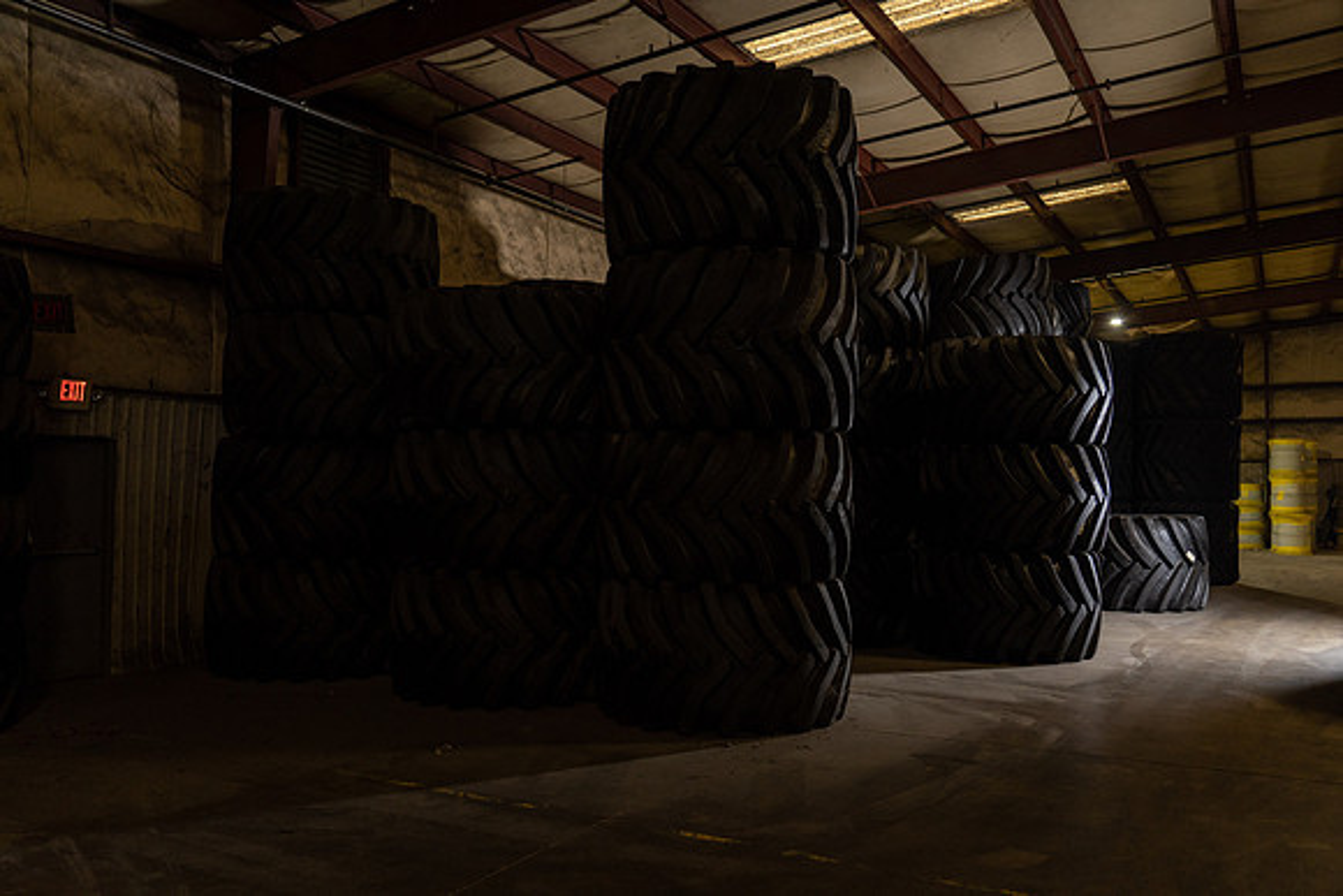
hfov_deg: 61.9
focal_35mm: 30
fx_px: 1119
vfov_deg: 43.6
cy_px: 448
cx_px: 672
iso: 1000
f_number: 4
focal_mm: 30
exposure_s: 1/60
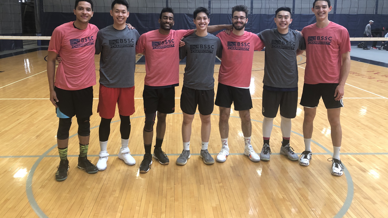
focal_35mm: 31
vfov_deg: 37.4
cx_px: 192
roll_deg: +0.0
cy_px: 74
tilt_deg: -9.5
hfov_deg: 62.6
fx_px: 319
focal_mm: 3.99
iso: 40
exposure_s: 1/30
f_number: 1.8
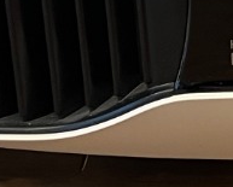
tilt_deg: -15.7
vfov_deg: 8.2
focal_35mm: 189
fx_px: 1305
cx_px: 508
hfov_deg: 9.4
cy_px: 18
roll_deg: +1.1
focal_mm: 5.7
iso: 80
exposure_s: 1/50
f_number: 1.5
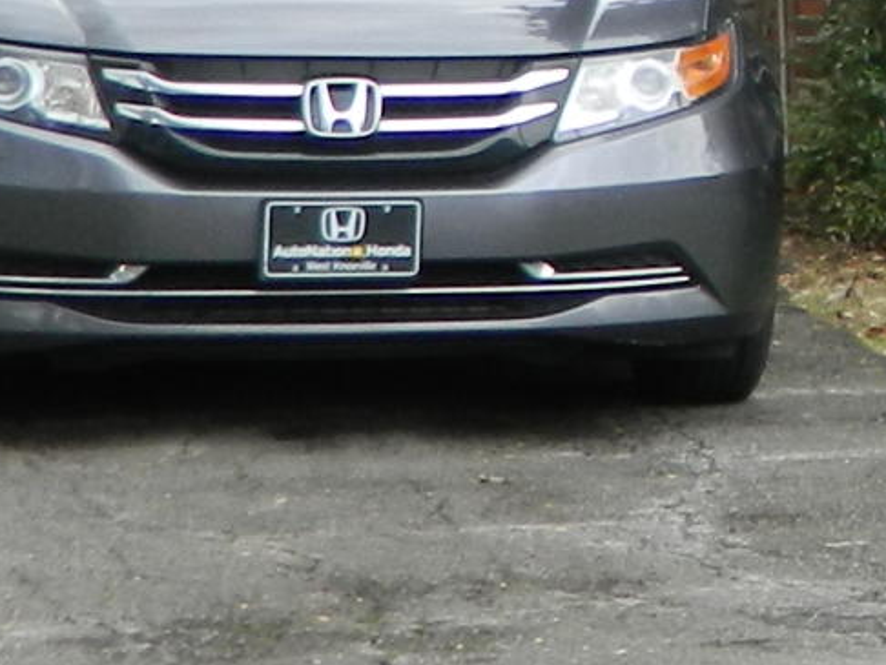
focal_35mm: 216
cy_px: -403
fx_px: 5531
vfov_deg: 6.8
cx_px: 2005
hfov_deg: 8.5
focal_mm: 6.2
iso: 80
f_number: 3.3
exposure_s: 1/60
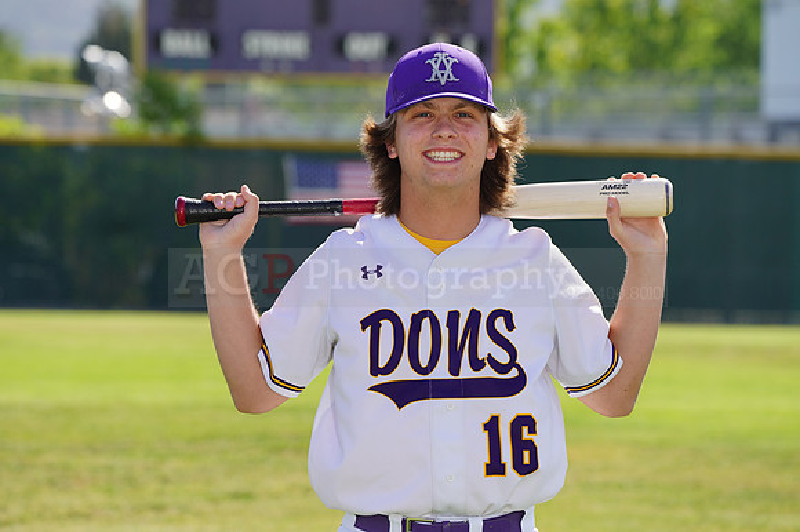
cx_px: 400
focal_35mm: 224
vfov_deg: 6.1
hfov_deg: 9.2
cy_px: 266
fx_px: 4975
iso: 100
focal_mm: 224
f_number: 8
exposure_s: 1/250
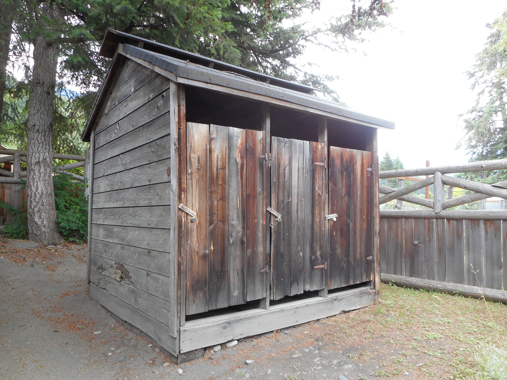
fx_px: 366
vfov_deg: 54.9
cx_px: 254
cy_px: 190
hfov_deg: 69.4
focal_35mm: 25
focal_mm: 4.5
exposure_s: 1/40
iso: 80
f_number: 3.7
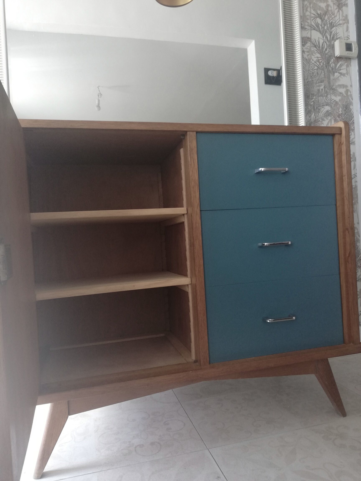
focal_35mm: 26
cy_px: 240
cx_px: 180
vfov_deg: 67.3
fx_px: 362
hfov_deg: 53.1
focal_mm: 3.81
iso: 160
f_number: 2.2
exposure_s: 1/50
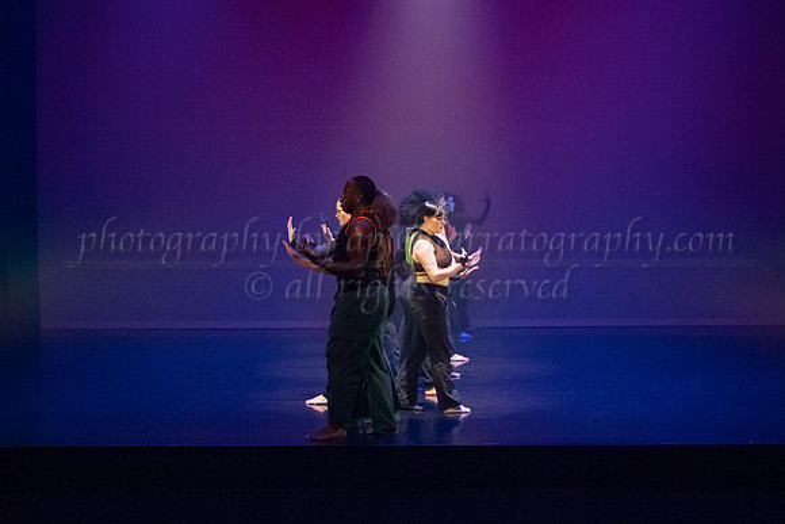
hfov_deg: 26.7
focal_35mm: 76
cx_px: 415
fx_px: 1651
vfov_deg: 18.0
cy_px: 303
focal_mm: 57
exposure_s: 1/400
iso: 4000
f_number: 3.5
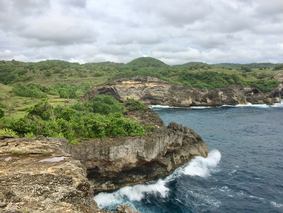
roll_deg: -0.9
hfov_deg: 61.7
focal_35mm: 29
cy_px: 106
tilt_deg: -7.3
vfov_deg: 48.2
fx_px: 237
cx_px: 142
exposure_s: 1/2564
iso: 32
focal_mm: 4.15
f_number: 2.2
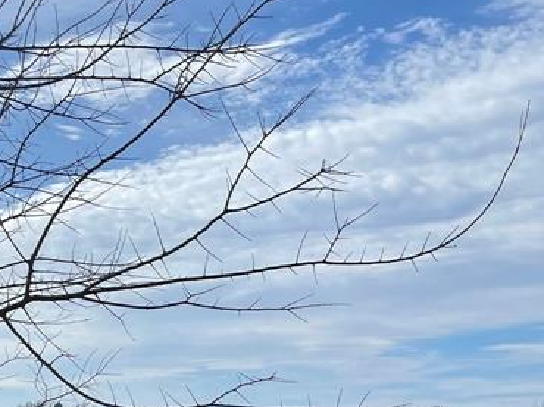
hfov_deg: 26.6
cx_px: 426
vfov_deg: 18.8
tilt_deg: -5.6
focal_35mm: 72
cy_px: 547
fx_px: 1131
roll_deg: +1.5
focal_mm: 4.2
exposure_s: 1/5814
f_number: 1.6
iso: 32
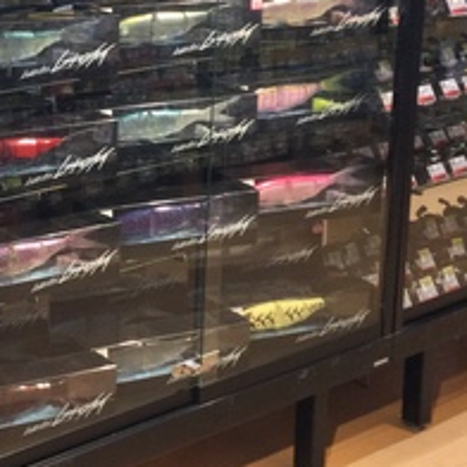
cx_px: -133
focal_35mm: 84
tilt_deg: -14.3
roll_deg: +0.1
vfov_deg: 20.4
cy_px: 83
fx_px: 1282
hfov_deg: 19.2
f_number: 2.4
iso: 50
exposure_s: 1/30
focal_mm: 3.3
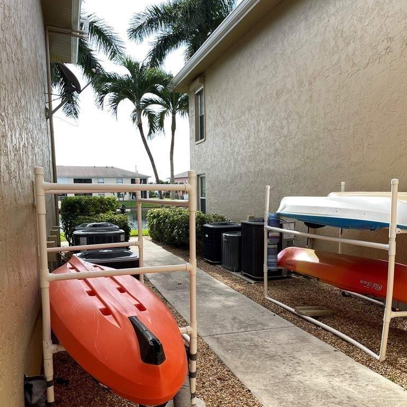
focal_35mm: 31
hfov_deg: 52.5
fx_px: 412
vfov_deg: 52.2
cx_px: 204
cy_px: 243
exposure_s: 1/1435
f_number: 1.6
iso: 32
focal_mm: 4.2
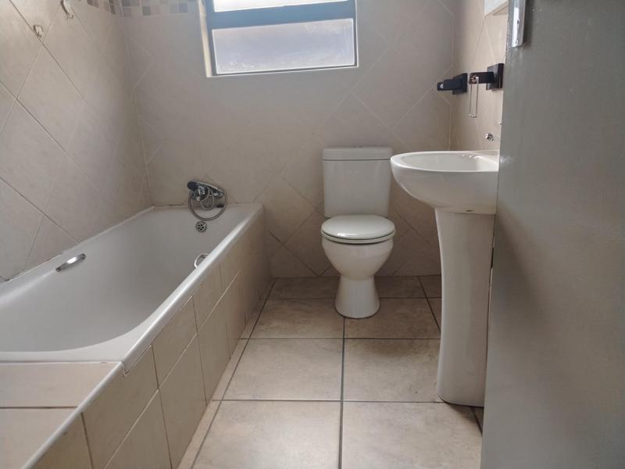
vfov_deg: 56.8
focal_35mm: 24
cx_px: 312
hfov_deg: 71.6
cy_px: 234
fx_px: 433
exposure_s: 1/100
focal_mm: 5.25
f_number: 1.75
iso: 313
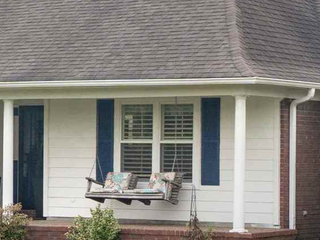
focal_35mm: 161
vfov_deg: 9.2
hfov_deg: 12.3
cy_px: 194
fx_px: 1489
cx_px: 163
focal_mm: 31
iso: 250
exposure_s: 1/6
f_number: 8
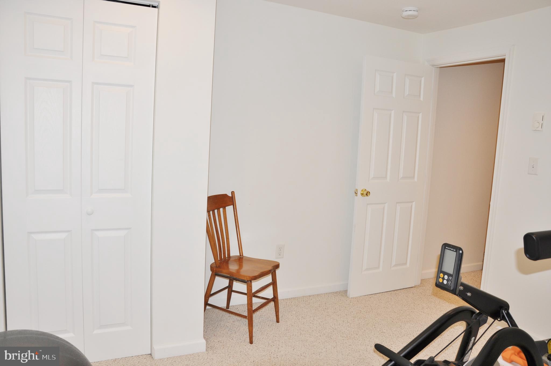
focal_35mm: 27
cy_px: 183
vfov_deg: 47.8
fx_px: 413
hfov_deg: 67.4
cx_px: 276
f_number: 5.6
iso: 200
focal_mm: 18
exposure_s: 1/60
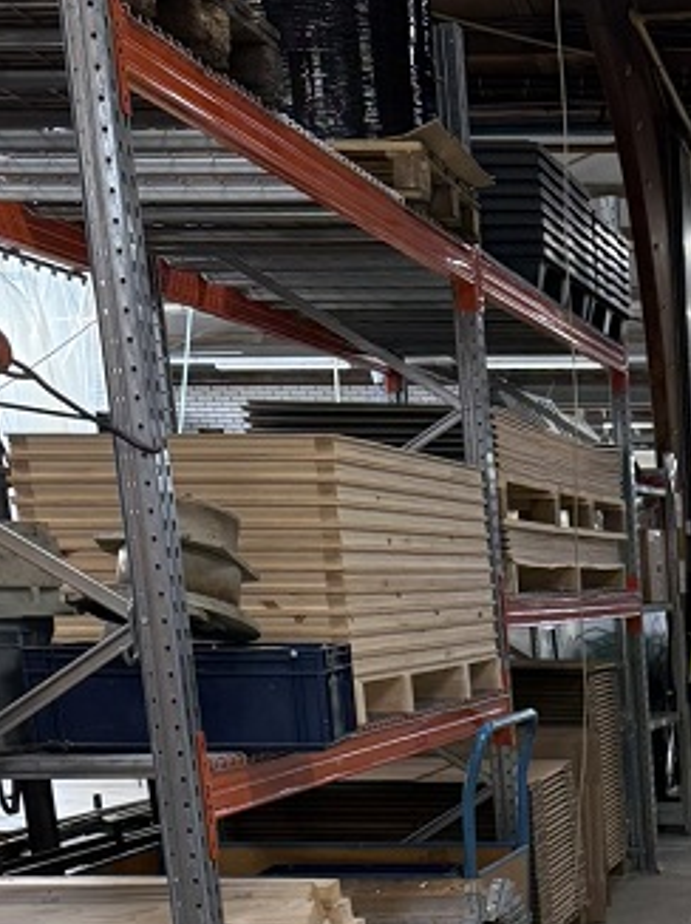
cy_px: 1137
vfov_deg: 24.8
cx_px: 986
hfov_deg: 18.9
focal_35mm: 70
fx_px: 1866
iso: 200
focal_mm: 6.76
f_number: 1.78
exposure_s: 1/100
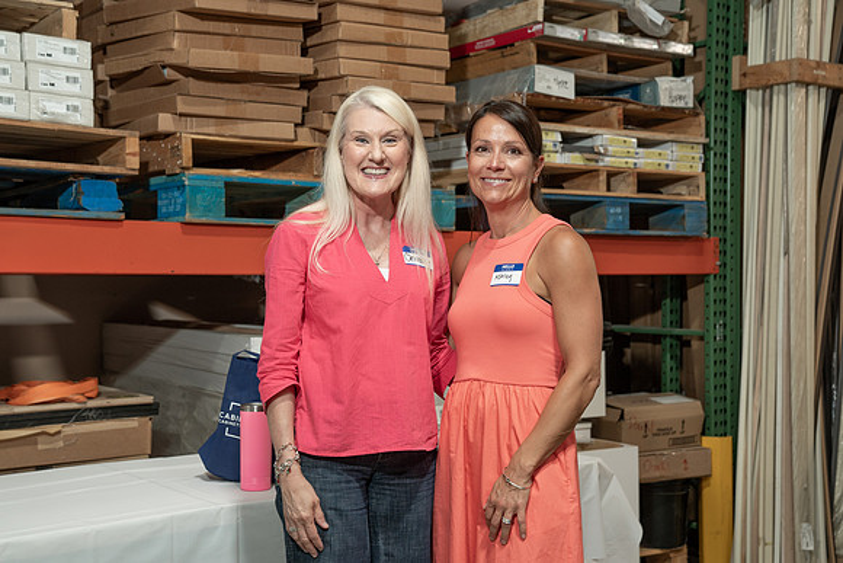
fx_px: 1133
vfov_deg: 27.9
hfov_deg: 40.8
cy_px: 280
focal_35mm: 48
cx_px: 401
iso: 800
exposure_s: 1/100
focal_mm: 46
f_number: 4
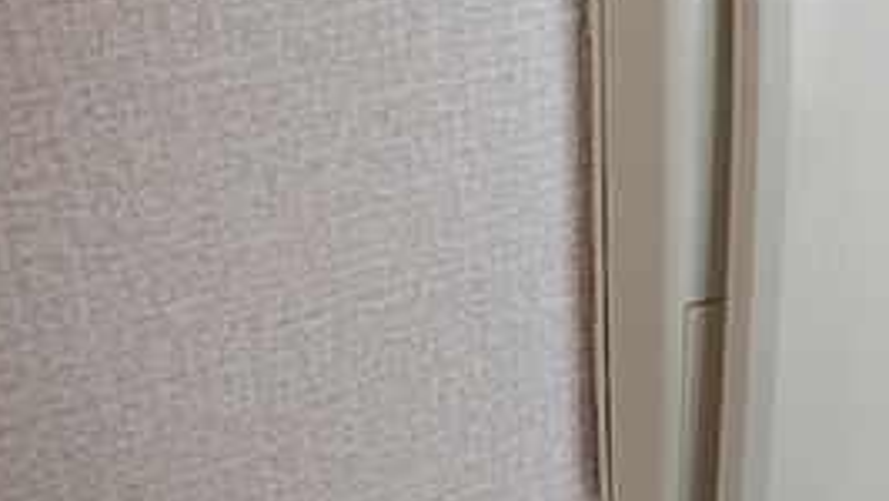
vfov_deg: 20.3
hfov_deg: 34.1
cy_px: 140
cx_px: 745
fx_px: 1392
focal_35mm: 59
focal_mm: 4.3
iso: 125
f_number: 2.8
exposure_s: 1/60
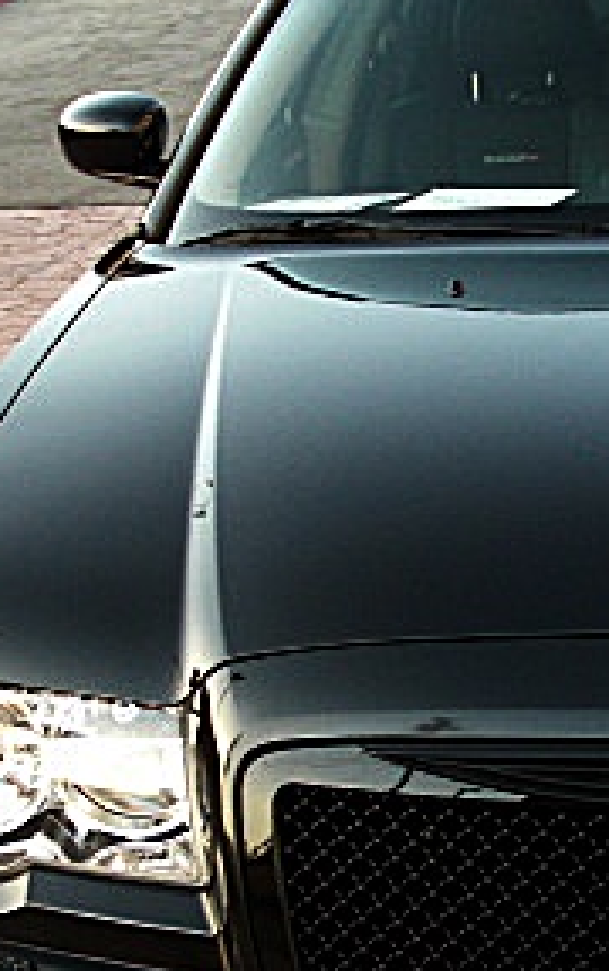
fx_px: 2252
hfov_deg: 15.0
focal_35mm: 85
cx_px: 673
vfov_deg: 24.3
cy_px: 595
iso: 200
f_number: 2.8
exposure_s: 1/80
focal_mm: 6.3
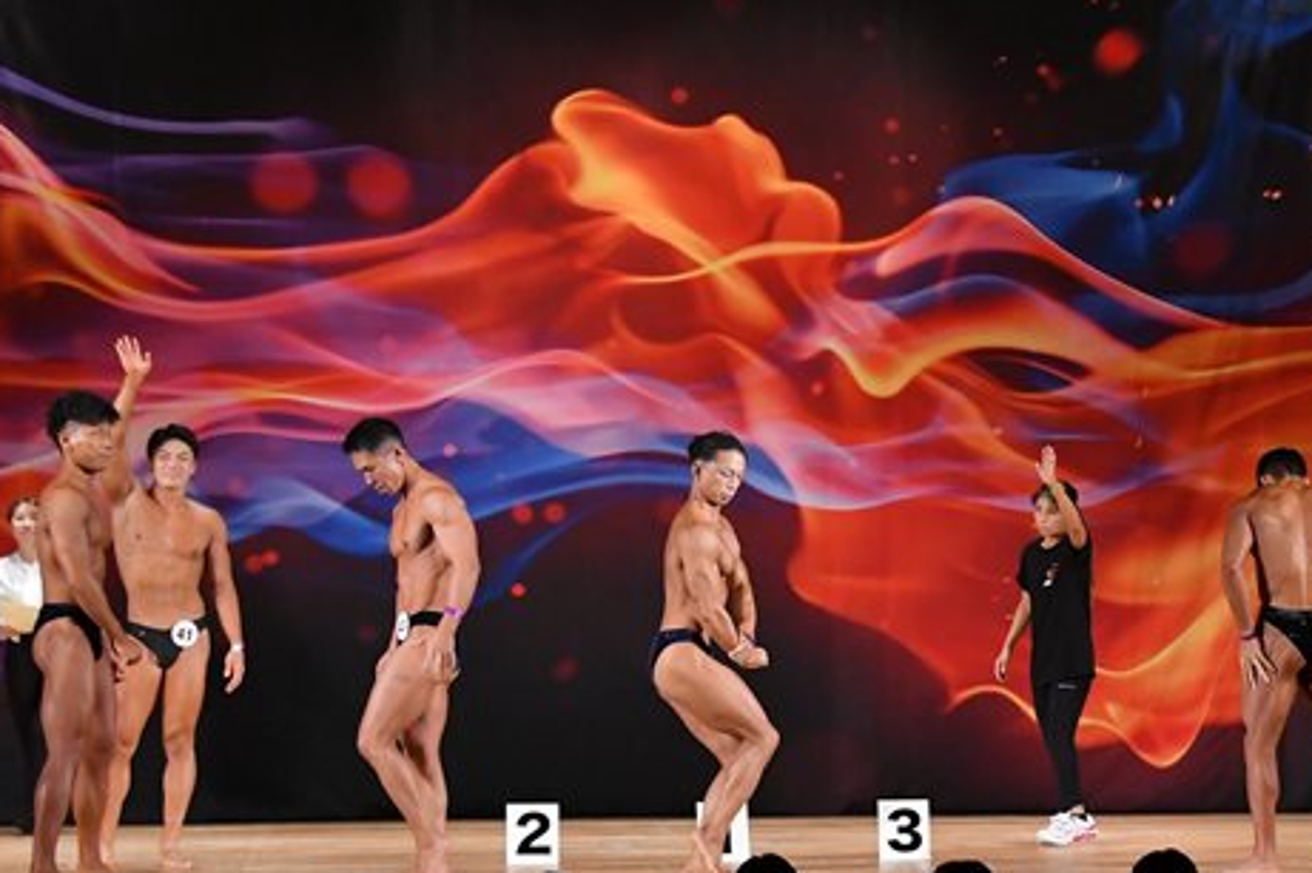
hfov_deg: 14.8
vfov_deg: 9.9
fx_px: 5027
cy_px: 586
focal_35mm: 138
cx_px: 955
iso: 3200
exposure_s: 1/400
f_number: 5.6
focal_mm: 55
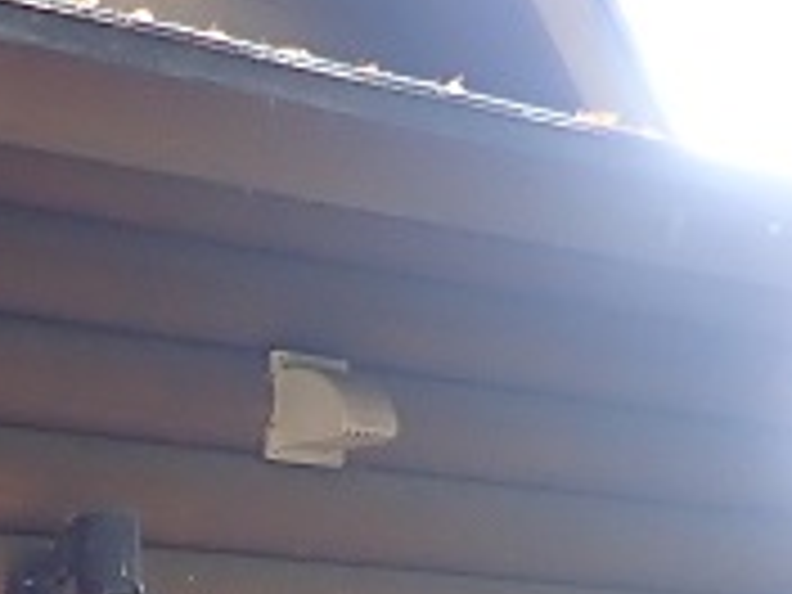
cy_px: 1071
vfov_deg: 9.9
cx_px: -630
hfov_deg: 12.7
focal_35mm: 142
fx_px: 3249
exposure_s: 1/60
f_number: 2
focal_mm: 4.5
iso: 125
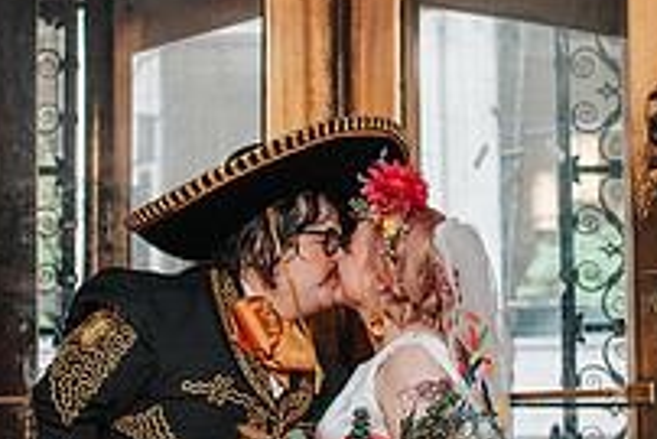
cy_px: 275
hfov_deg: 17.9
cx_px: 370
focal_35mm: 114
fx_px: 2082
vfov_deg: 12.0
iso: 1000
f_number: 3.5
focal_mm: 35
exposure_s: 1/200
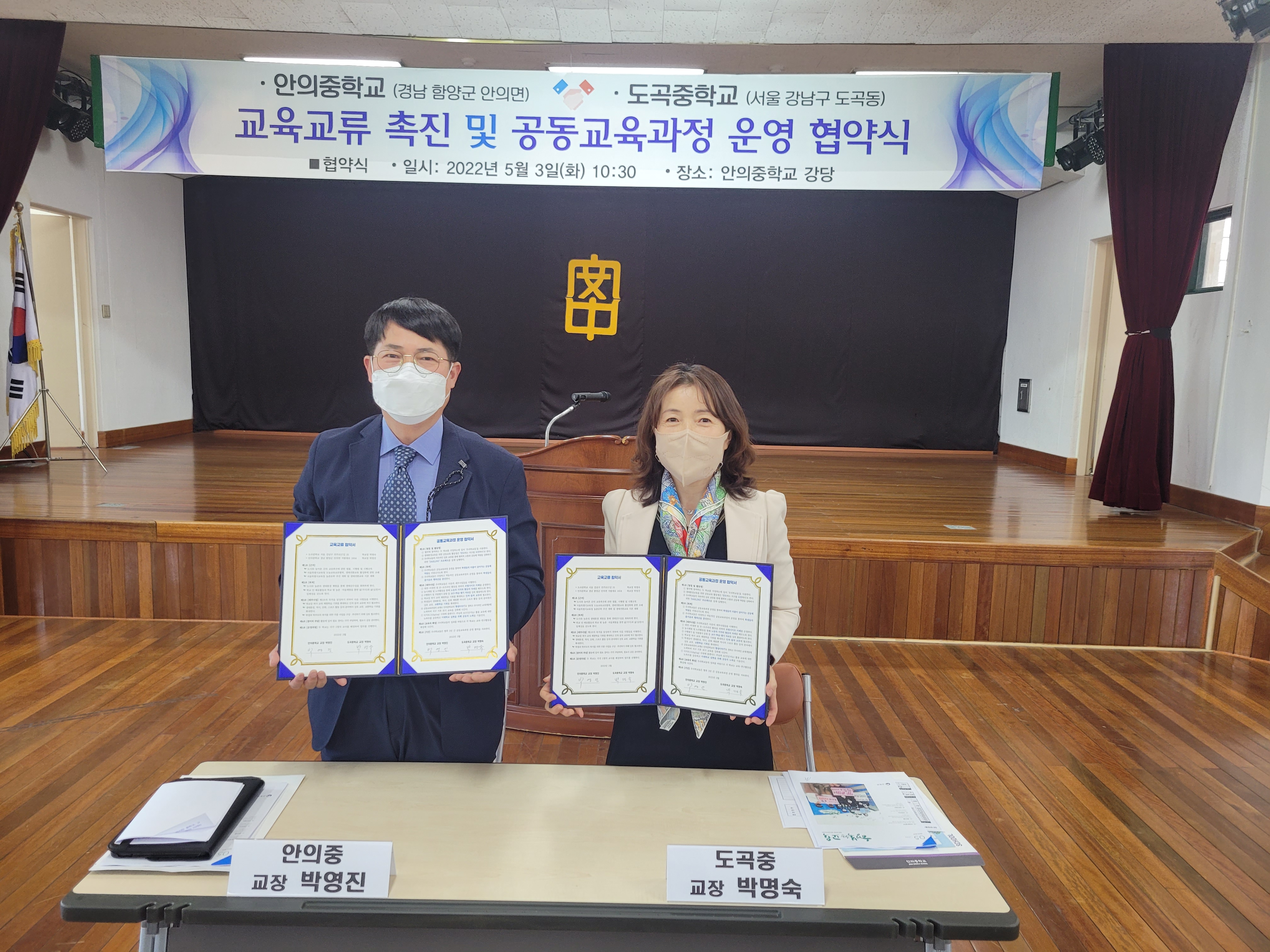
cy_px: 476
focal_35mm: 26
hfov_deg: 67.3
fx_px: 954
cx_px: 635
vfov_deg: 53.1
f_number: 1.8
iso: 200
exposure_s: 1/120
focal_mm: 5.4
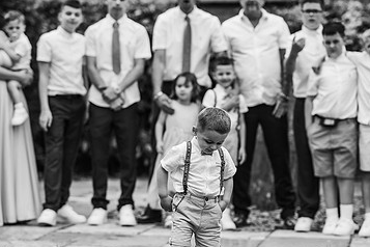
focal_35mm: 138
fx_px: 1418
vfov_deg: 9.9
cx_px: 177
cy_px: 144
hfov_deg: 14.9
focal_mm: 85
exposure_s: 1/1600
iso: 100
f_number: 2.2
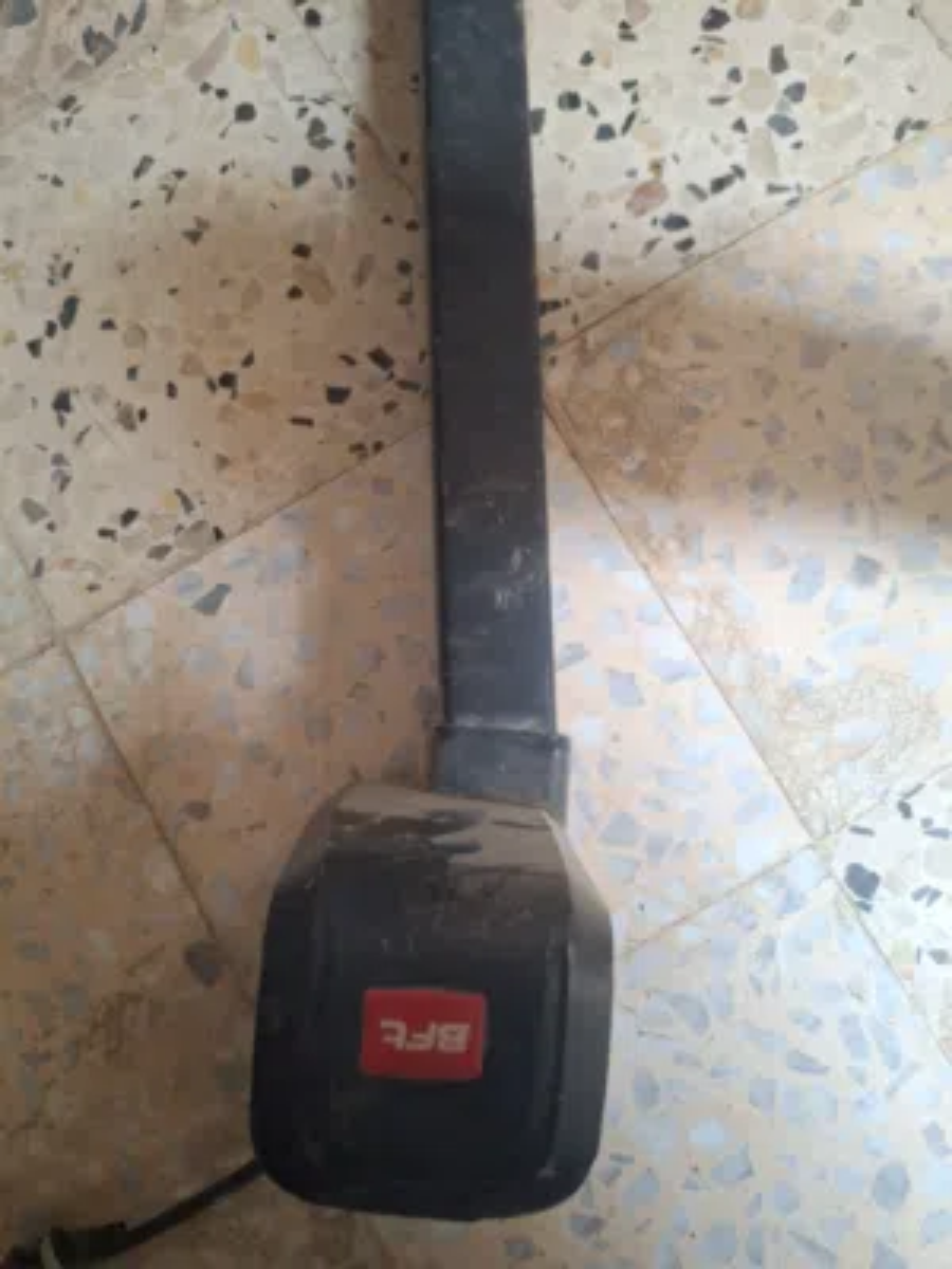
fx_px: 917
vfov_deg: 69.4
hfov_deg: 54.9
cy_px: 634
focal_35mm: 25
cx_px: 476
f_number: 1.8
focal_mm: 4.69
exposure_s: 1/100
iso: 160
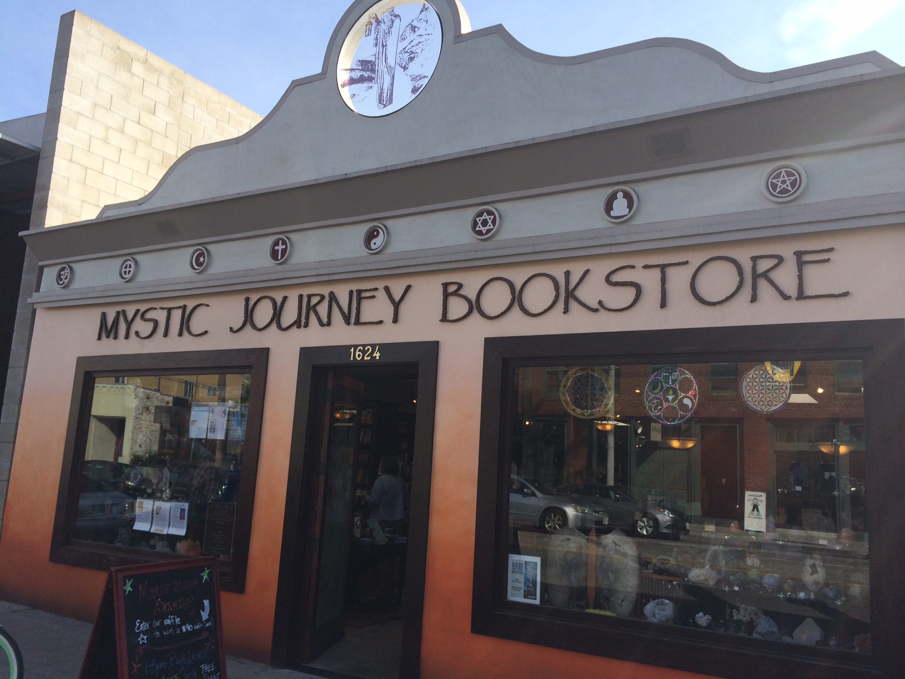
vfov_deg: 46.8
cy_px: 340
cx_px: 452
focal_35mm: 30
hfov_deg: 60.0
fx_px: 784
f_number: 2.2
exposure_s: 1/1325
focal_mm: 4.12
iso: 40
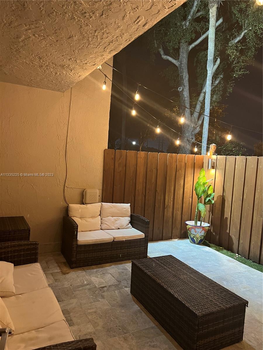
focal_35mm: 26
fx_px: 263
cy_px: 175
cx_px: 132
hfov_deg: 53.1
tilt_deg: -4.5
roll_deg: -3.8
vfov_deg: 67.3
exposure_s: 1/40
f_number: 1.5
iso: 500
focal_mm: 5.7
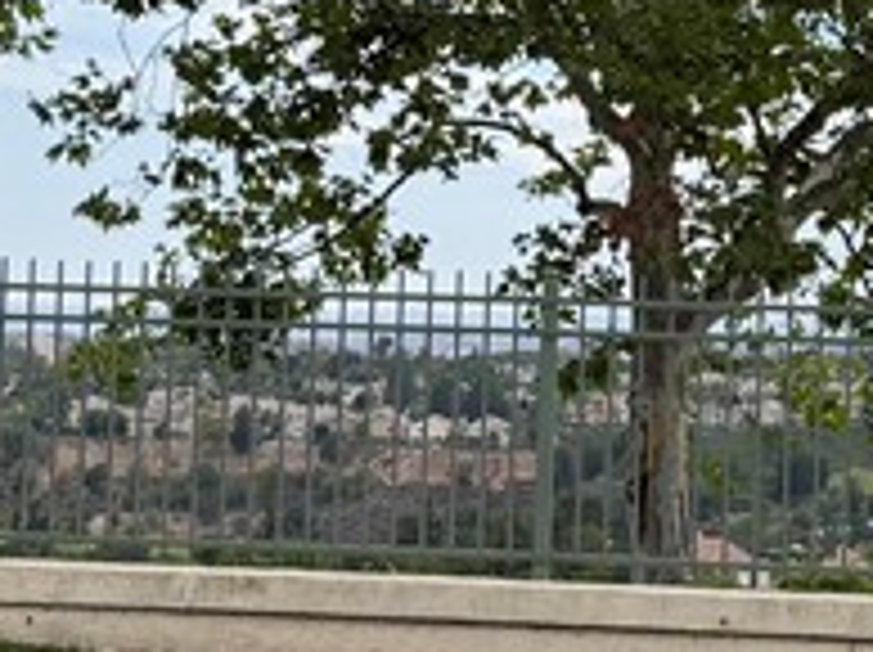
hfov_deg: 15.5
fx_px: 3199
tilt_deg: +0.6
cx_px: 432
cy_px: 220
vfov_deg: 11.6
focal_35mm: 127
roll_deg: -1.7
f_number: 1.78
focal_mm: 6.76
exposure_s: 1/5319
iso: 80
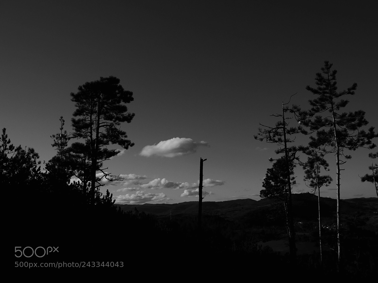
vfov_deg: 39.7
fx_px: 393
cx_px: 189
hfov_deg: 51.4
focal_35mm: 36
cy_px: 142
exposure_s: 1/4000
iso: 200
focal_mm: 14
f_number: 3.5
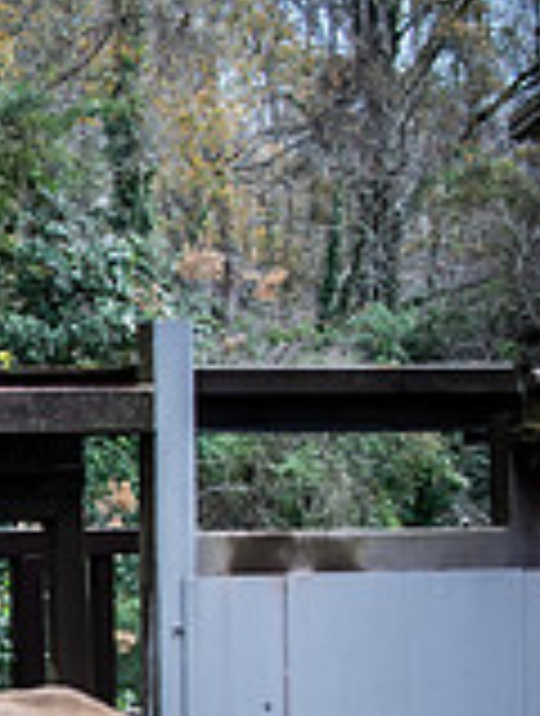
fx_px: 6236
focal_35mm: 301
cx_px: -752
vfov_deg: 6.5
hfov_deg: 4.8
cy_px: 754
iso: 100
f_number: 2.8
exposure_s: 1/250
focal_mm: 86
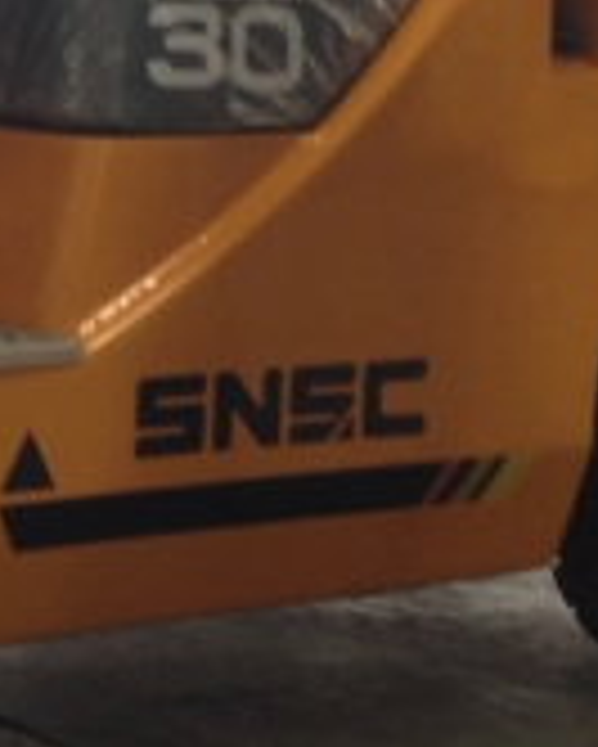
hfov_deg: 9.4
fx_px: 3426
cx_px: -585
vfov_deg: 12.1
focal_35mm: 155
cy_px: -202
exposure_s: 1/24
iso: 50
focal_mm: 4.12
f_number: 2.4
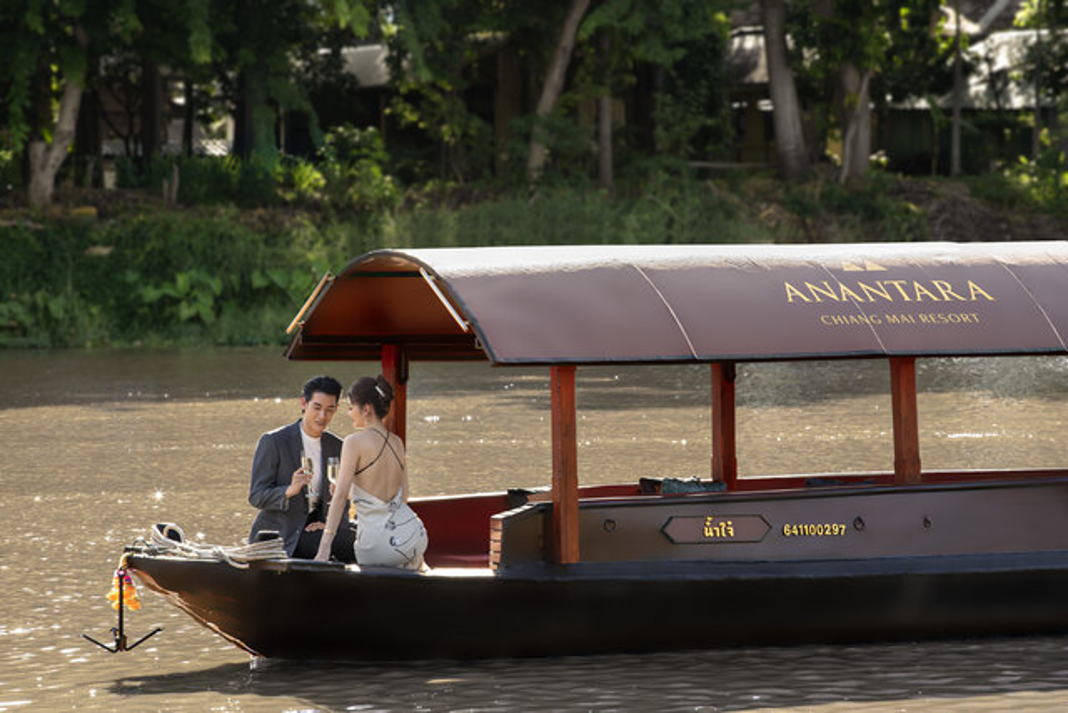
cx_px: 534
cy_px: 356
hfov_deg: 10.3
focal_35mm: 200
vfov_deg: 6.9
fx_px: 5934
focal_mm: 200
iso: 1000
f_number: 11
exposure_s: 1/250
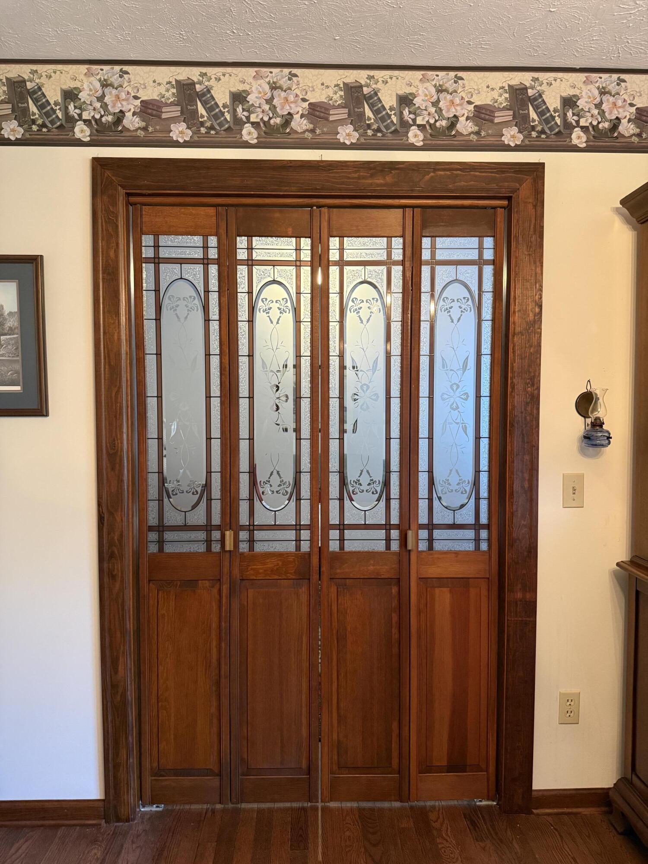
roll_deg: -0.7
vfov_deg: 71.6
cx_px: 324
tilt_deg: -2.6
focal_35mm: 24
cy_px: 432
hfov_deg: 56.8
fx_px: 599
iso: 500
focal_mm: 6.76
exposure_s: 1/60
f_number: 1.78
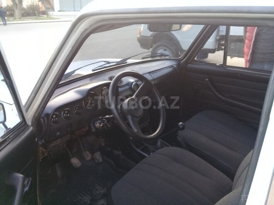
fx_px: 245
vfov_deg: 45.4
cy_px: 102
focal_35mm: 31
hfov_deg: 58.4
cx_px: 137
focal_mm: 3.3
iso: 50
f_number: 2.2
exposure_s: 1/33
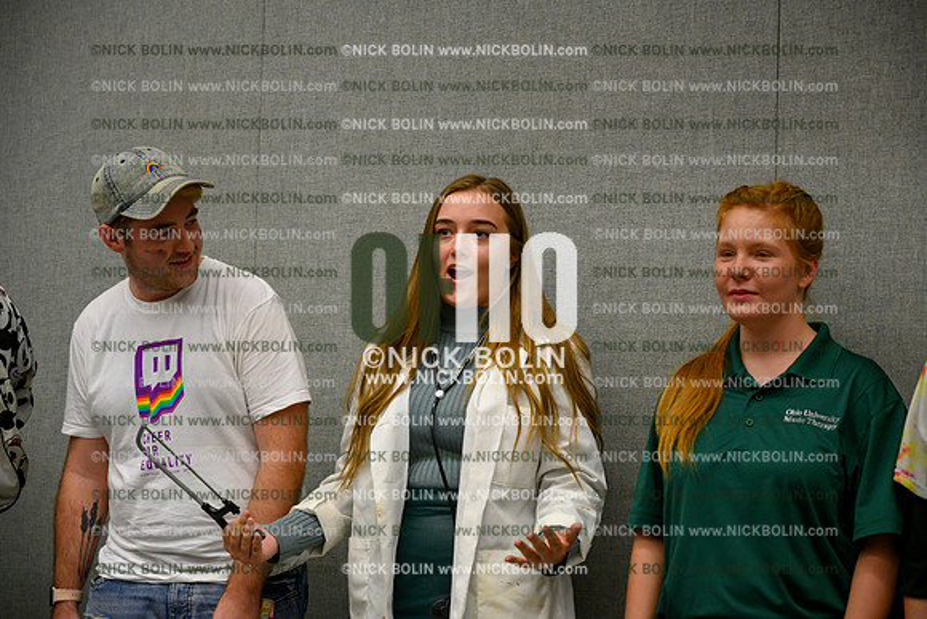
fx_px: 1803
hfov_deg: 28.8
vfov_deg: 19.5
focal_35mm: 70
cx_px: 464
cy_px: 310
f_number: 4
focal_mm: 70
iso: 4000
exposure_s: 1/400
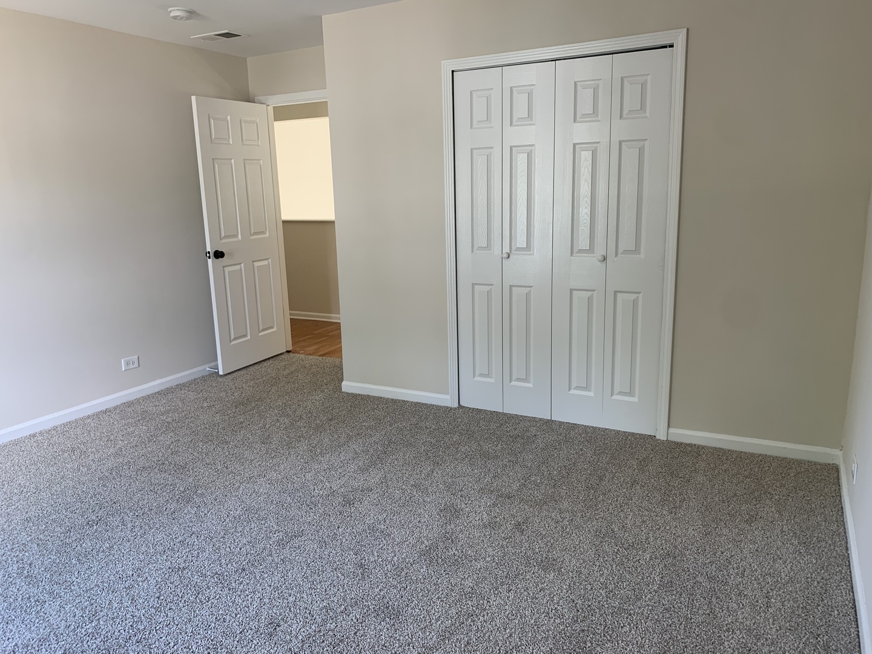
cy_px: 327
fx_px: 655
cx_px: 436
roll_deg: +2.6
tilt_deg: -11.3
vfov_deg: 53.1
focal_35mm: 26
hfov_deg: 67.3
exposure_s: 1/60
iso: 50
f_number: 1.8
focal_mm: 4.25
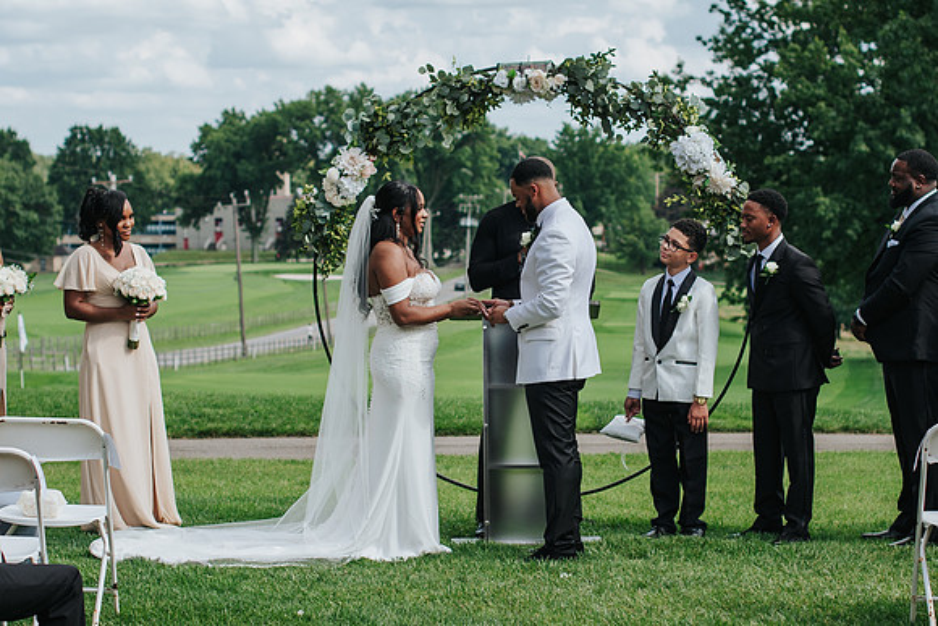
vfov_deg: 12.9
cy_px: 282
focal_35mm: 107
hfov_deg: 19.2
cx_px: 504
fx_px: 2778
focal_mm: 50
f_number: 3.2
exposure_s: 1/1600
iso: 160
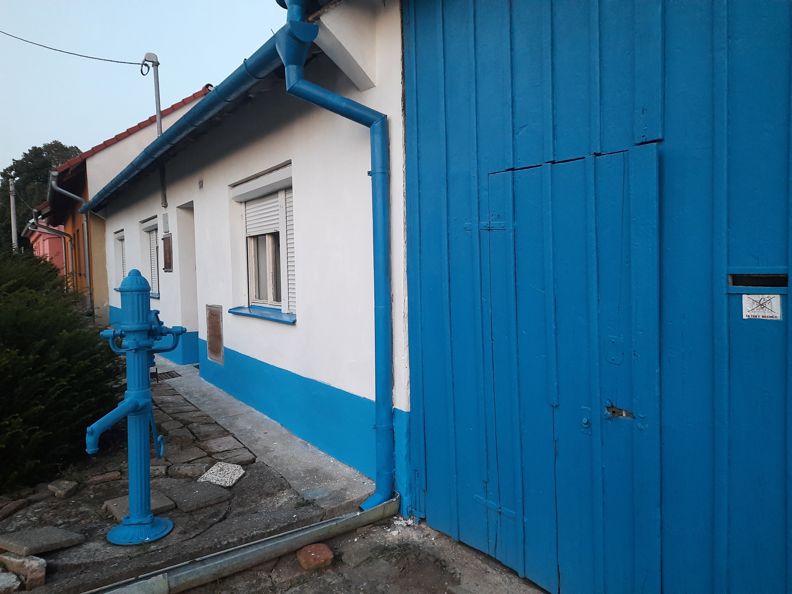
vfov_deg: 54.9
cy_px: 297
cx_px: 396
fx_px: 572
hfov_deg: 69.4
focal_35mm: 25
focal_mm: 4.6
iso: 500
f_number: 2
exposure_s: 1/25
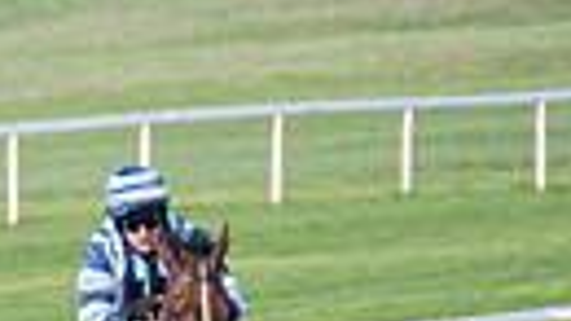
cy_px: 450
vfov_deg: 0.4
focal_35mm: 3268
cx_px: -224
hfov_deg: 0.7
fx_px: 49459
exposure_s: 1/1600
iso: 400
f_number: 4
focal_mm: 280
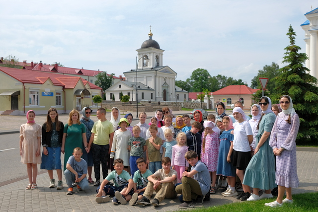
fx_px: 318
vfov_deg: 36.9
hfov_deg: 53.1
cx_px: 159
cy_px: 106
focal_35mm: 36
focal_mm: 24.3
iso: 200
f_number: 5.6
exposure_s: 1/1000
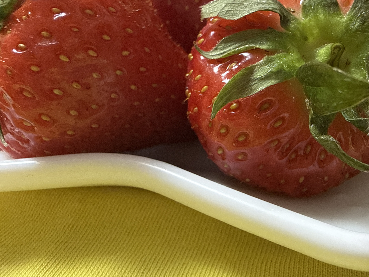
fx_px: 352
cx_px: 225
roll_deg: +0.0
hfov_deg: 54.9
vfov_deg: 42.9
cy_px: 124
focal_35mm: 33
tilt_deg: -30.5
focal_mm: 2.22
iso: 400
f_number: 2.2
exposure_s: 1/68
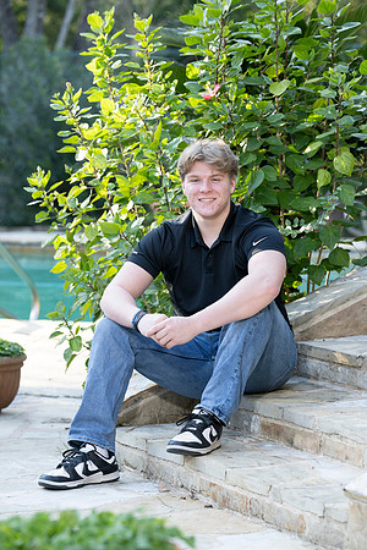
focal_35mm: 130
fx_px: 1988
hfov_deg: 10.5
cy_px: 275
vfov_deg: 15.8
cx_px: 184
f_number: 5
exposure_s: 1/160
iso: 400
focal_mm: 130
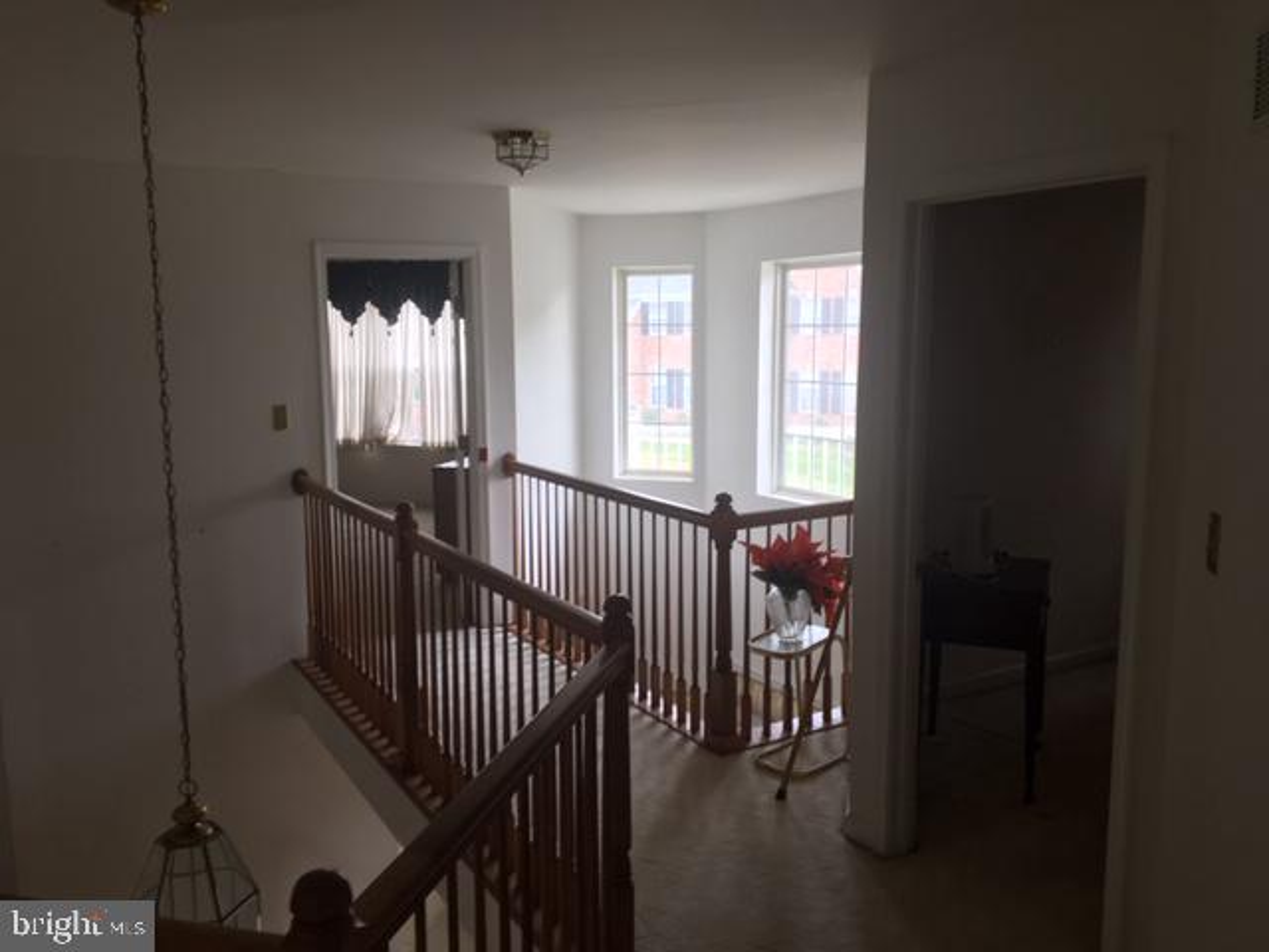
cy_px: 476
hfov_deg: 61.7
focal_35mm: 29
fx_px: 1063
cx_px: 634
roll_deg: +0.6
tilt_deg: -5.6
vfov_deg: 48.2
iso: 25
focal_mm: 4.15
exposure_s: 1/40
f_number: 2.2
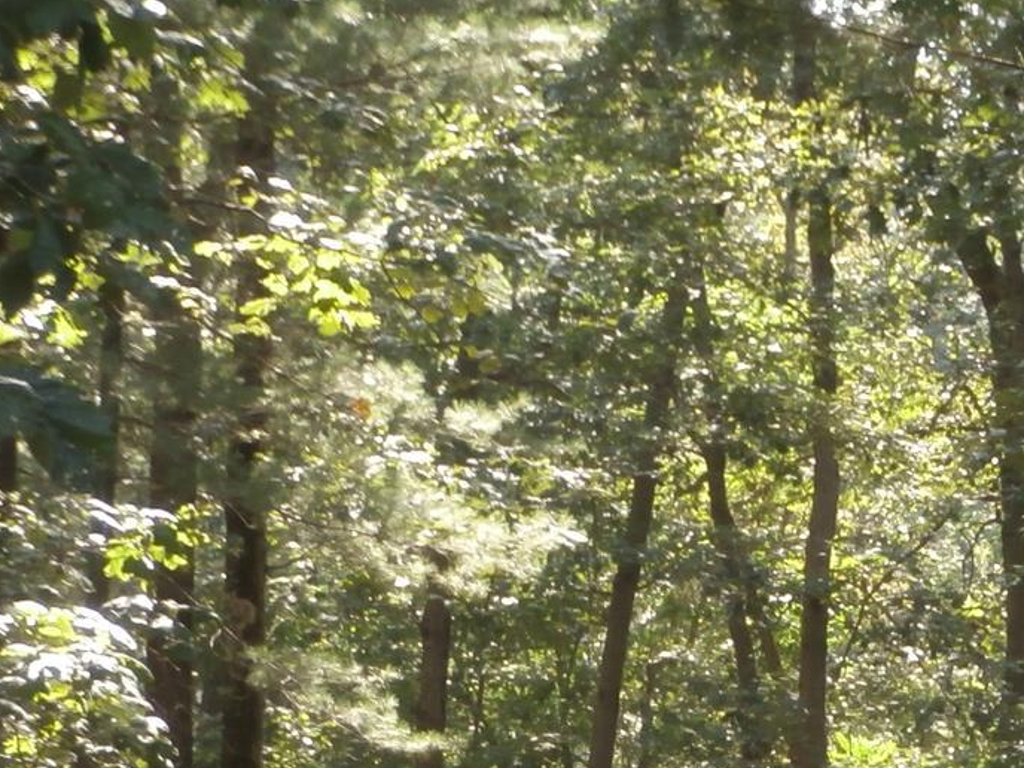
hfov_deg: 7.6
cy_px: 930
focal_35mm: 256
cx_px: 1478
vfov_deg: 5.8
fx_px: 7573
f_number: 5
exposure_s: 1/40
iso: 100
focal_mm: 15.16
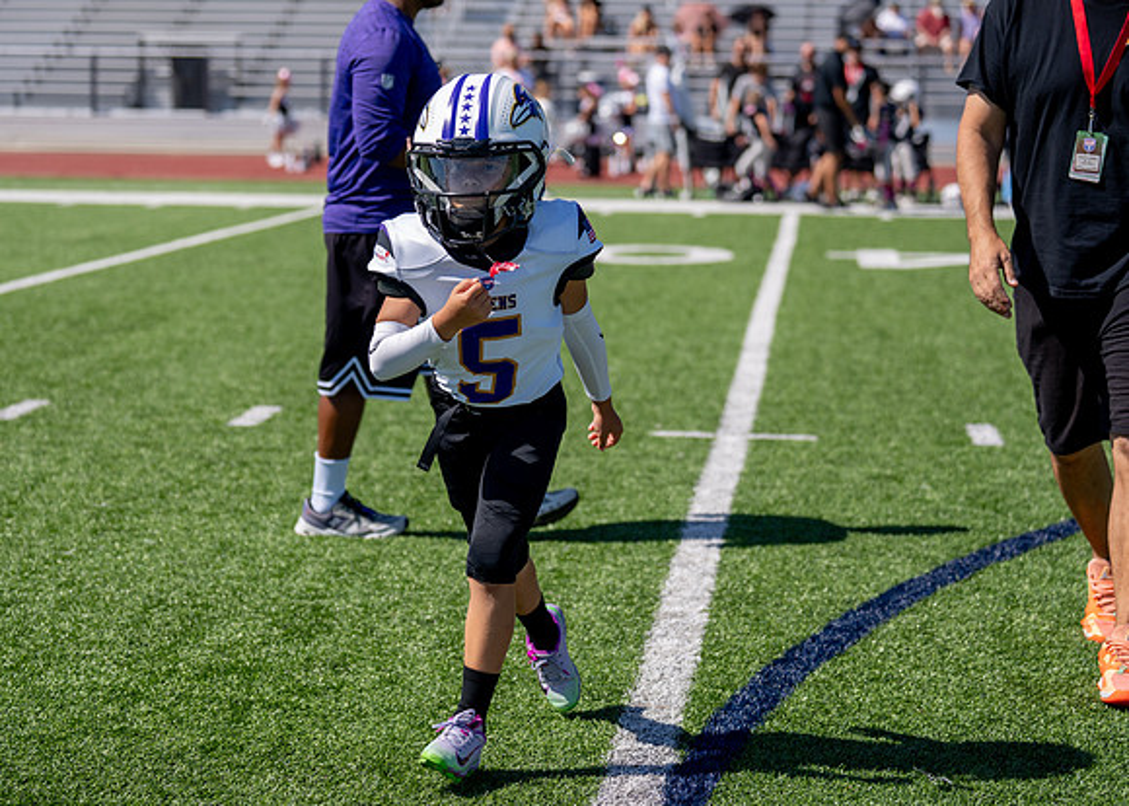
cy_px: 360
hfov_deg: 23.2
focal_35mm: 86
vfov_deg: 16.7
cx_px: 469
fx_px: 2748
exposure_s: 1/2500
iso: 125
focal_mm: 70
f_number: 2.8
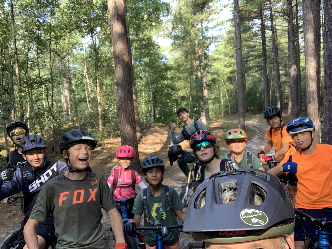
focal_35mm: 32
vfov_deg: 44.2
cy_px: 124
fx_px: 307
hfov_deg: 56.8
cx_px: 166
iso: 64
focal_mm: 2.87
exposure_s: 1/121
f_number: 2.2
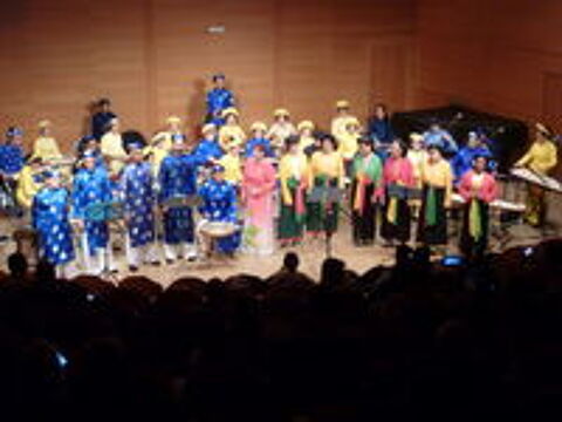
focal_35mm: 59
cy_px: 211
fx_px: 958
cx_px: 281
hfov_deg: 32.7
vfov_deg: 24.8
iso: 400
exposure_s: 1/15
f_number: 3.9
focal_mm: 9.7
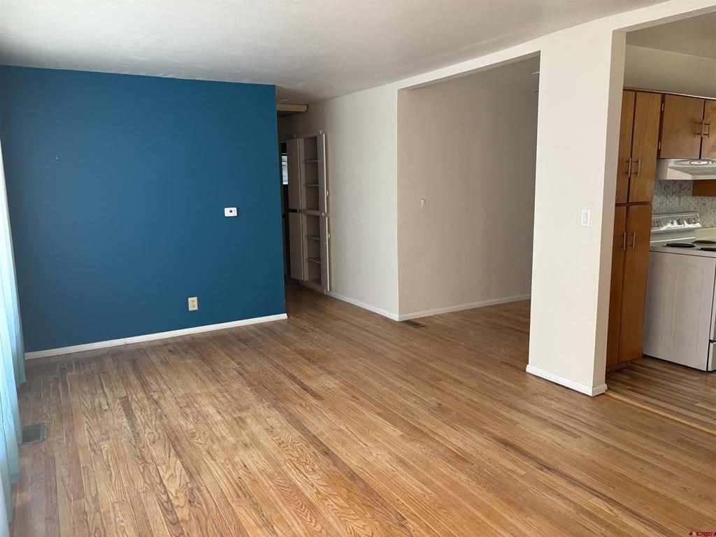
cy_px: 268
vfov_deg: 53.1
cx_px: 358
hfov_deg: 67.3
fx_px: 538
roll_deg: +0.7
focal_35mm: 26
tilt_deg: -8.2
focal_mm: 5.96
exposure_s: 1/68
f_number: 1.6
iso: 125
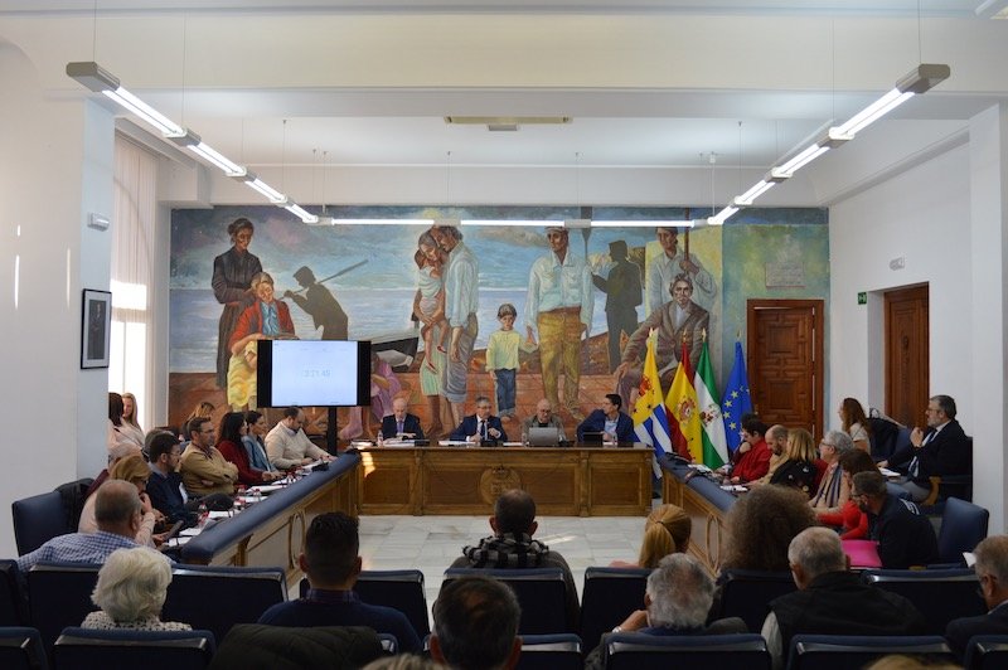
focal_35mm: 34
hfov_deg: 55.1
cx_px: 504
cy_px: 335
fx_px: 965
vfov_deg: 38.3
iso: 400
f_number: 4.5
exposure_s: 1/80
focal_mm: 23
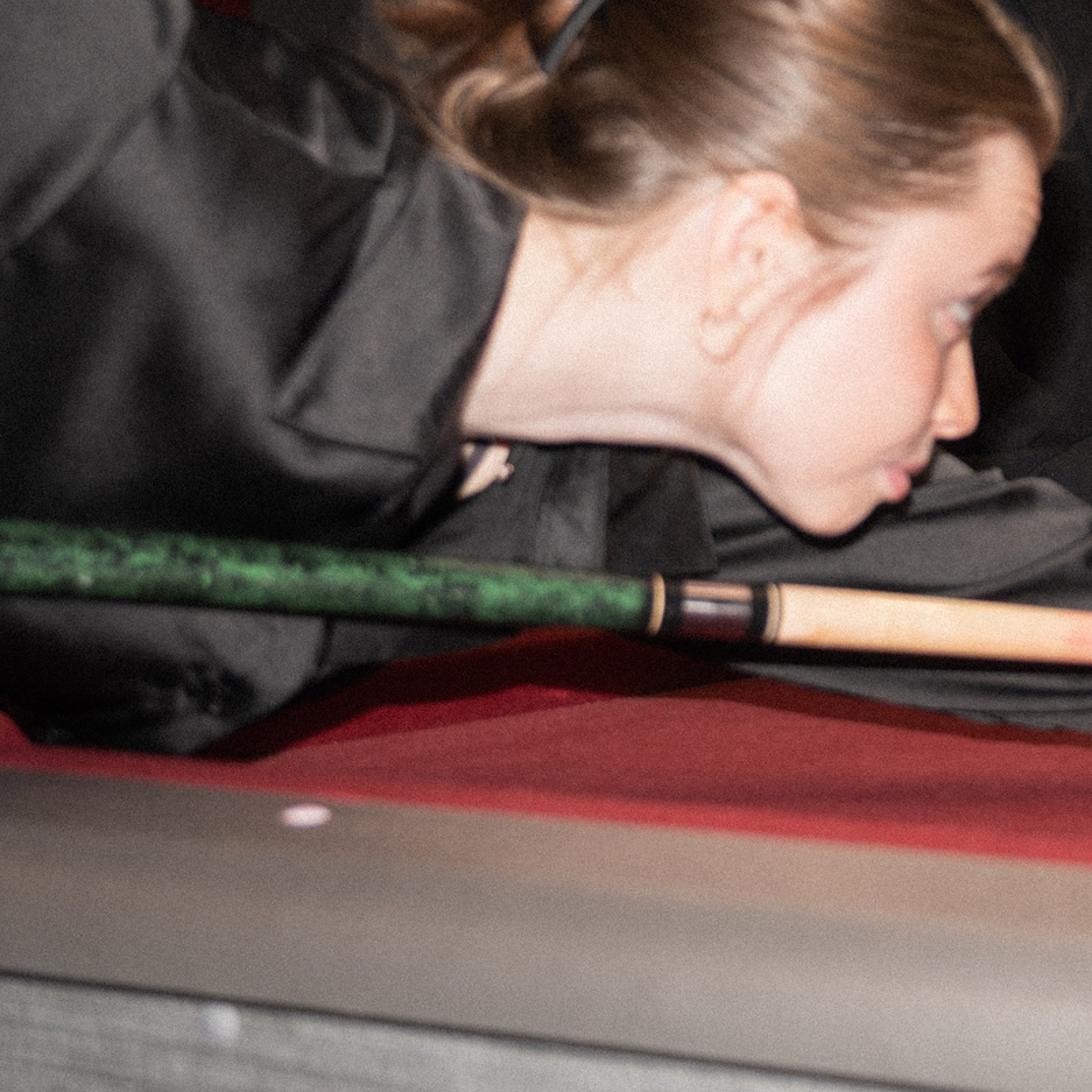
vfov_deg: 15.2
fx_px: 4069
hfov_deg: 14.8
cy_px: 159
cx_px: 1313
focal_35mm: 114
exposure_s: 1/100
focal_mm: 31
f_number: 2.8
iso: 50
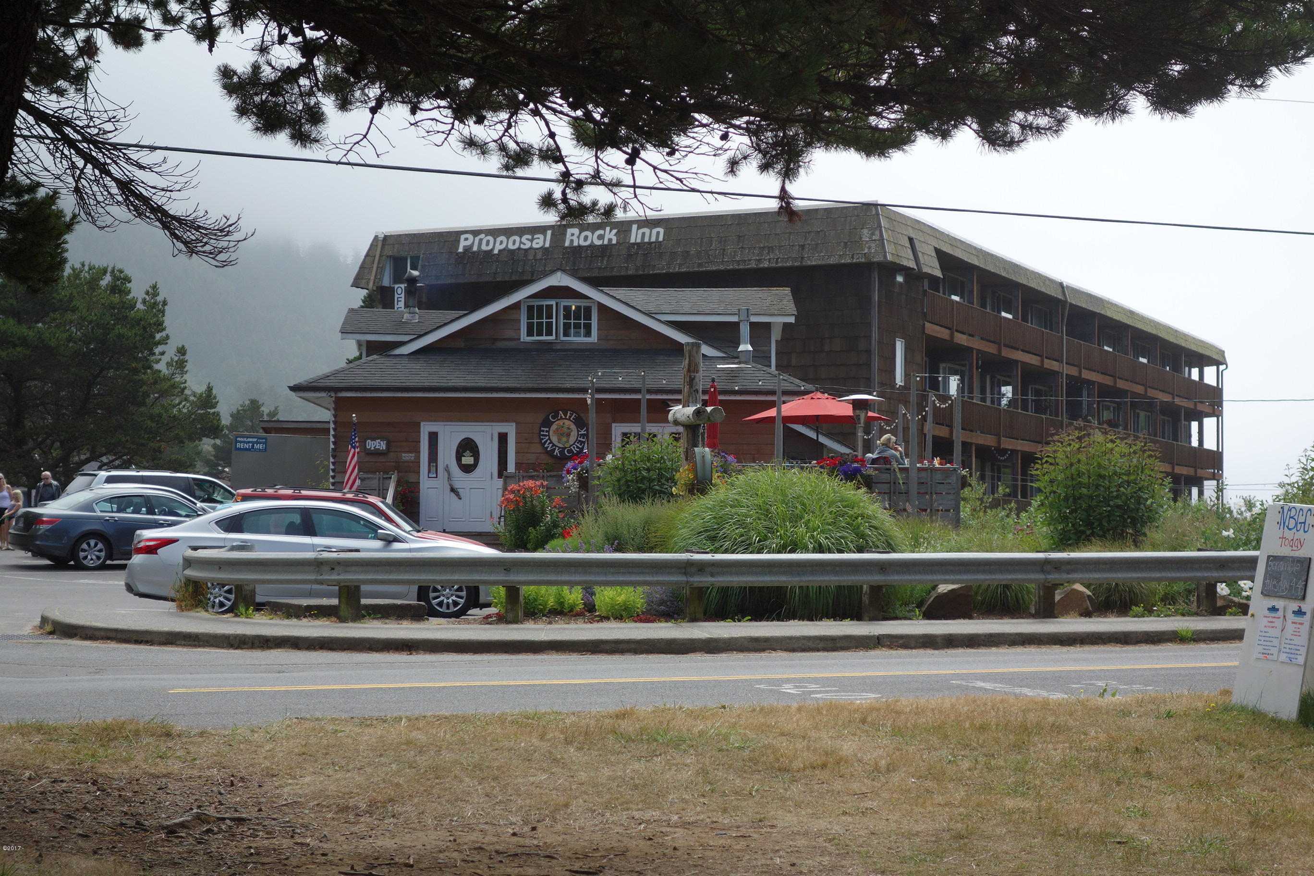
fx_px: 2263
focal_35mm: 62
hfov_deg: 32.4
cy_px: 438
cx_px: 657
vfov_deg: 21.9
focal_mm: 23.01
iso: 125
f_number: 3.5
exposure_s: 1/1250
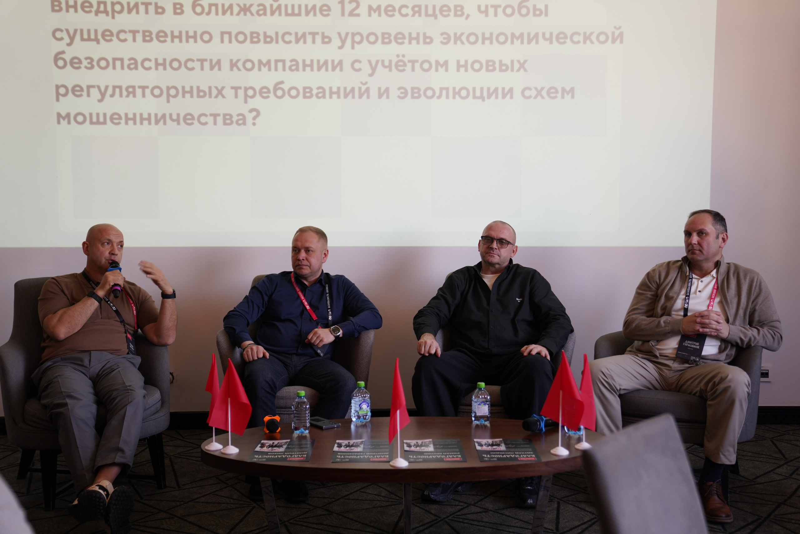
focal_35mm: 46
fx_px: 1022
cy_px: 267
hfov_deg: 42.7
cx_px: 400
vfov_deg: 29.3
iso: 250
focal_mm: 46
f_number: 2.8
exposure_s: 1/60
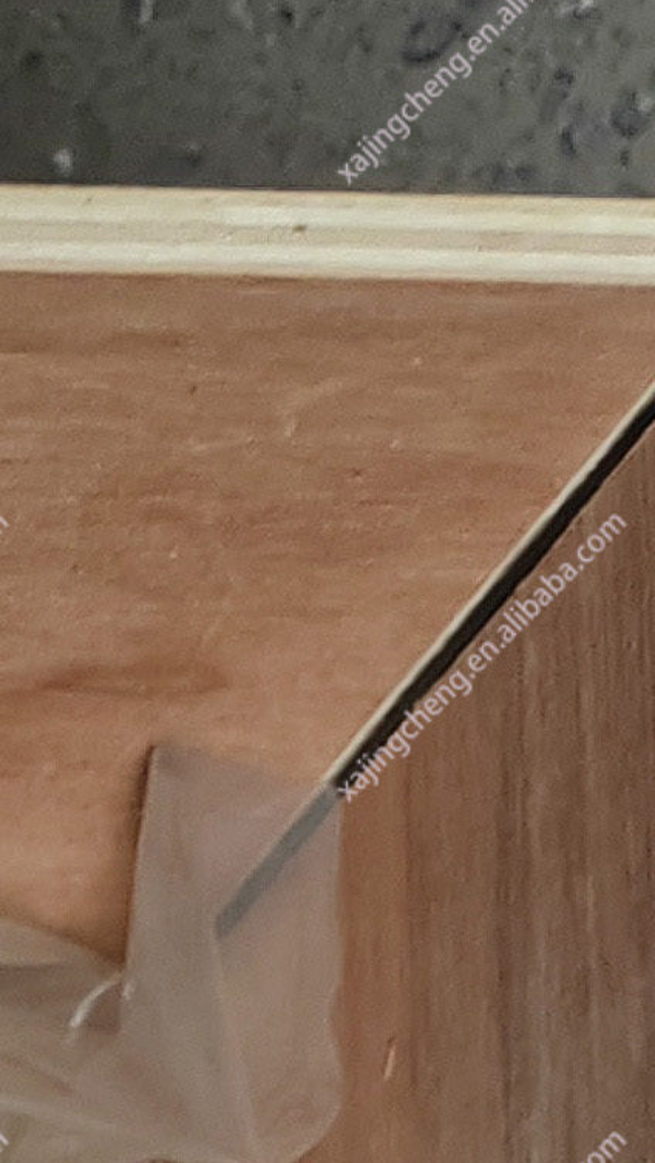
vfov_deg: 11.1
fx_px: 4936
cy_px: 2894
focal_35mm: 160
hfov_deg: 7.0
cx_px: -1162
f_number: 1.9
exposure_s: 1/100
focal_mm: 5.52
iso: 248
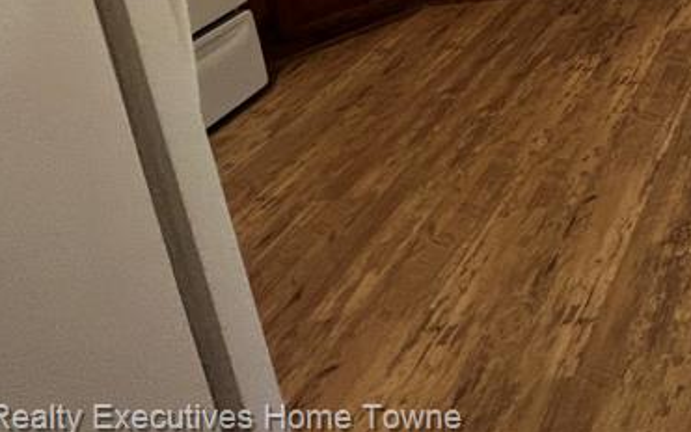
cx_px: 935
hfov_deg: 33.7
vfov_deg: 23.7
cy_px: -274
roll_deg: +7.1
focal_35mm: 38
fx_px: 716
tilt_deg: -10.5
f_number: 1.8
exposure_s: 1/60
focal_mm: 1.57
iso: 160
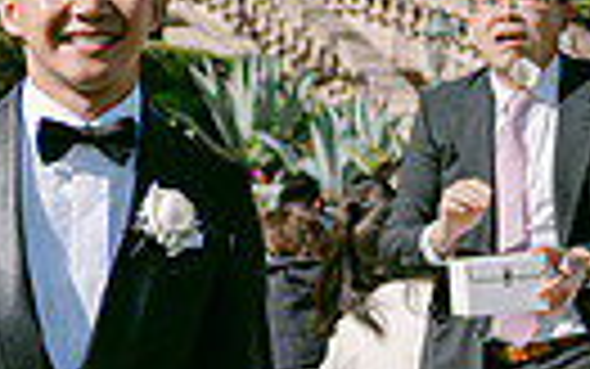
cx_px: -252
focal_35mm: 126
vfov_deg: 10.4
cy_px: 320
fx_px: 2027
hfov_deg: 15.5
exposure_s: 1/2500
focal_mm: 28
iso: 100
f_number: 2.8
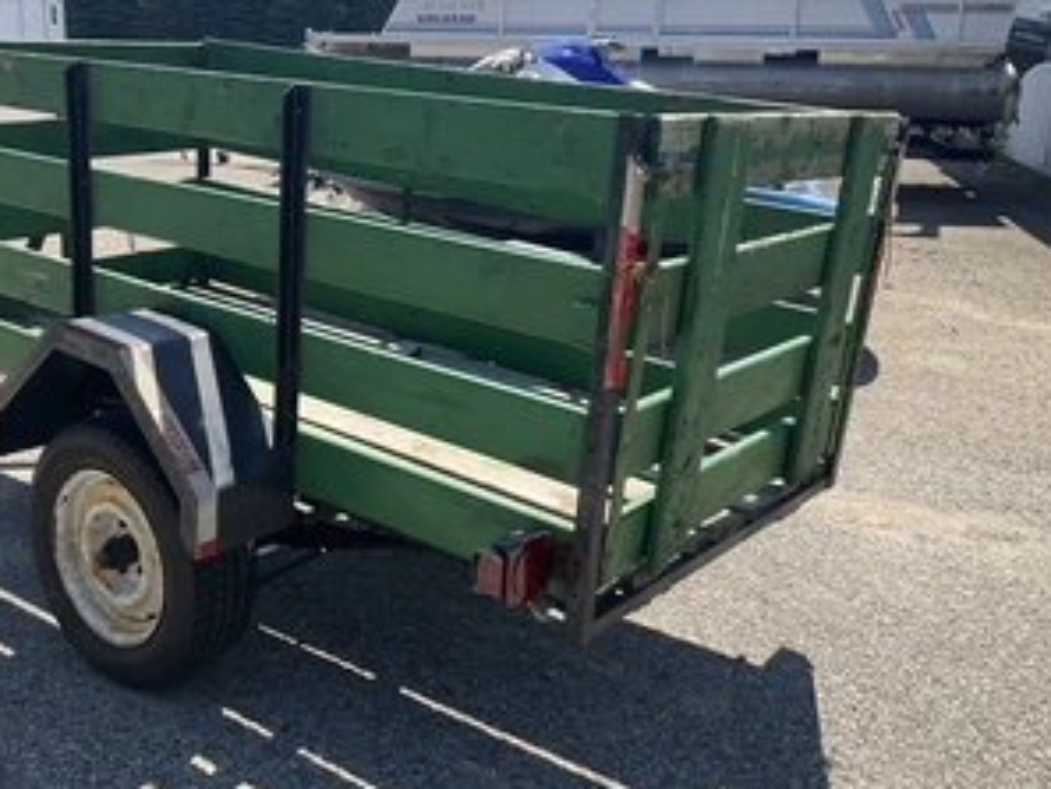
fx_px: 1185
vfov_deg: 36.8
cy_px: 333
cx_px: 393
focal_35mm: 39
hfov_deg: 47.4
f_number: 1.8
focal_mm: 3
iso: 25
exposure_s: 1/1121
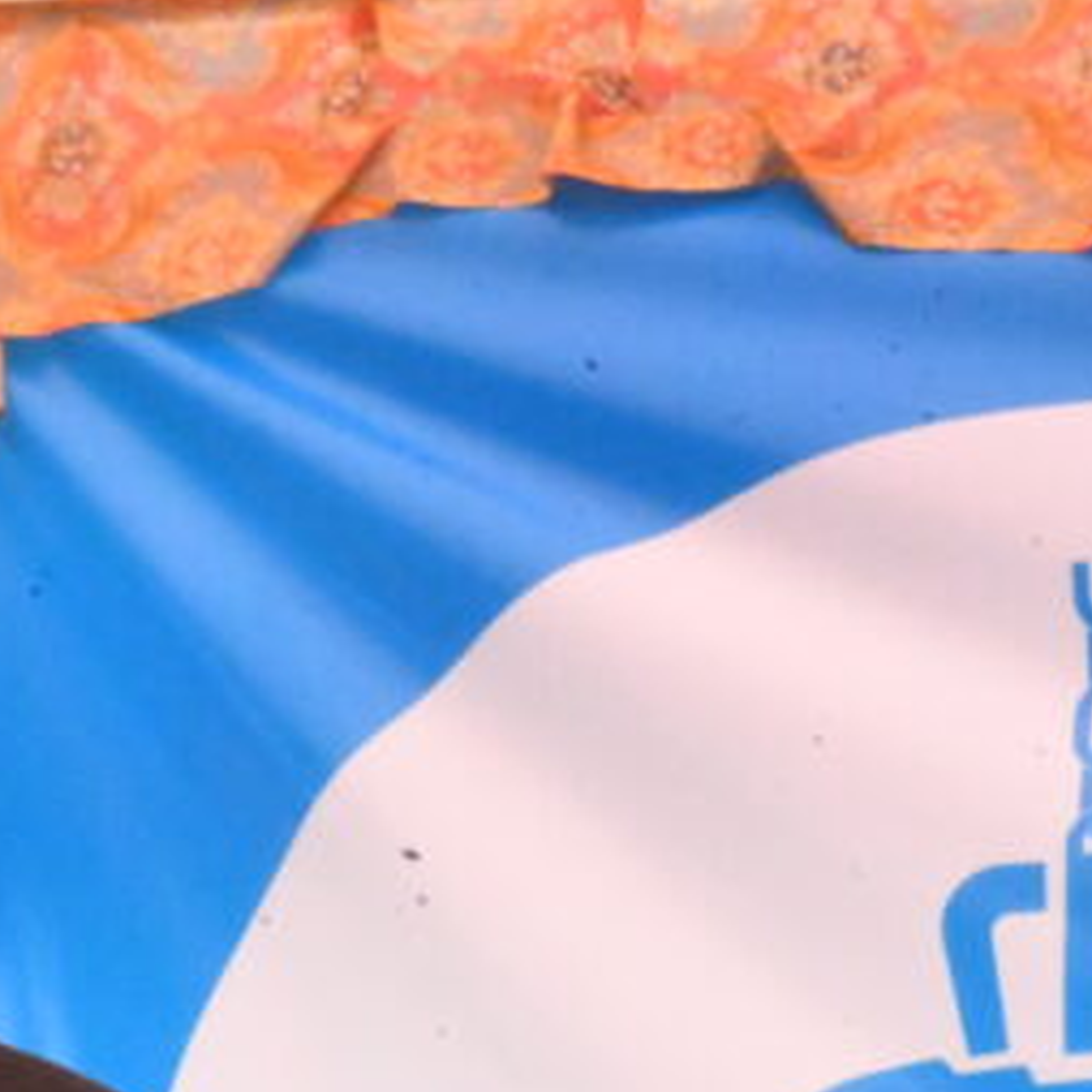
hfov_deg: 4.5
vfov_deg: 4.5
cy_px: 1079
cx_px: -533
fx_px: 13776
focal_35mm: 386
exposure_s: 1/250
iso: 16000
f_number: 25
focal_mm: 100
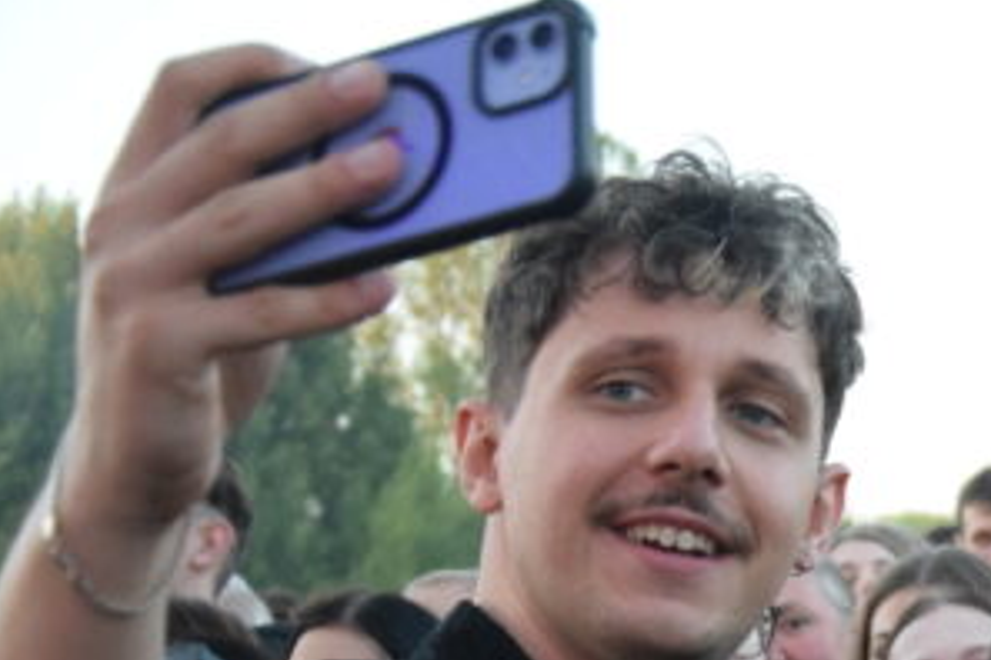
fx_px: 3220
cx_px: 1123
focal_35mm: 117
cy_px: 750
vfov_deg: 11.5
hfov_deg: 16.9
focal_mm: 34
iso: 3200
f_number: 4.2
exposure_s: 1/500
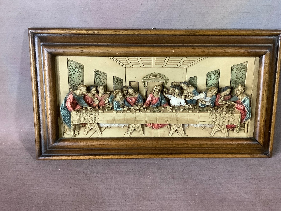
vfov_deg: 40.6
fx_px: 284
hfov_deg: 52.6
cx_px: 149
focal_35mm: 35
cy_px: 92
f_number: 2.4
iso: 250
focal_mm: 3.3
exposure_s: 1/50
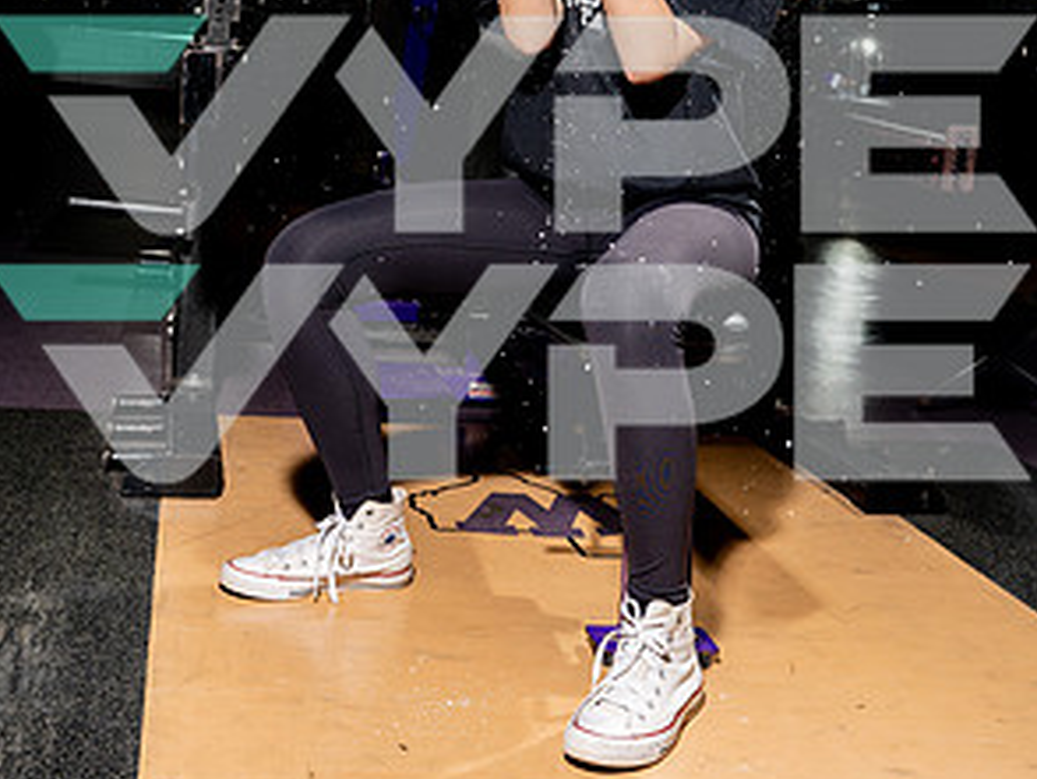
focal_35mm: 50
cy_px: 127
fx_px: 1499
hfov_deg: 38.2
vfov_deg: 28.4
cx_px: 515
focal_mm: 34
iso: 200
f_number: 8
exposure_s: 1/250
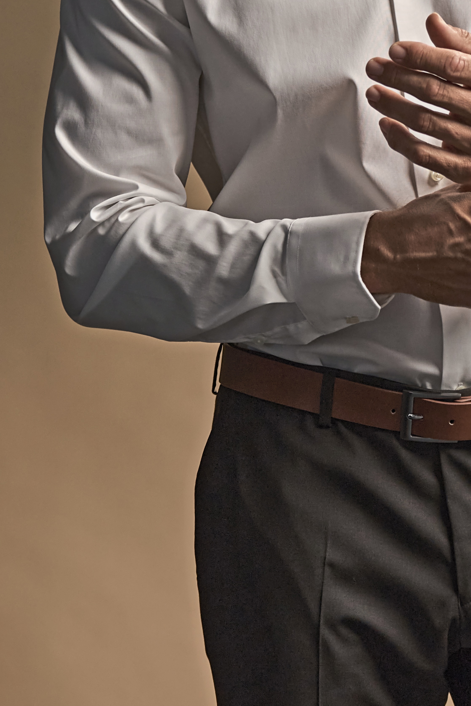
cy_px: 288
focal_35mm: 240
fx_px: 4710
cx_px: 413
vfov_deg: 8.6
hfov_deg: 5.7
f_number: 3.5
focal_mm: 95
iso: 400
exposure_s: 1/125
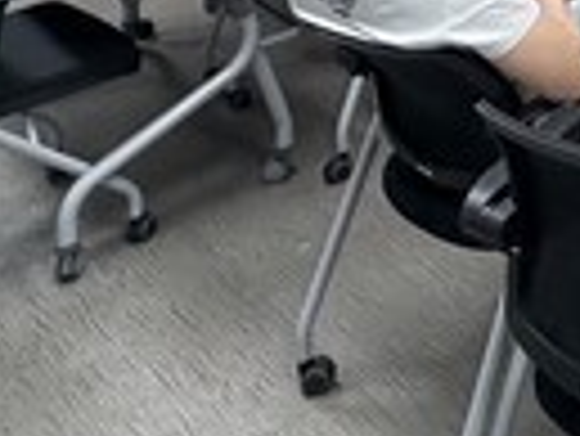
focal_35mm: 65
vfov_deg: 17.5
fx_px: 1090
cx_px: 832
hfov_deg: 24.3
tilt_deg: -0.7
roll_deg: -0.6
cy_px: -391
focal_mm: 2.22
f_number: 2.2
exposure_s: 1/60
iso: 320
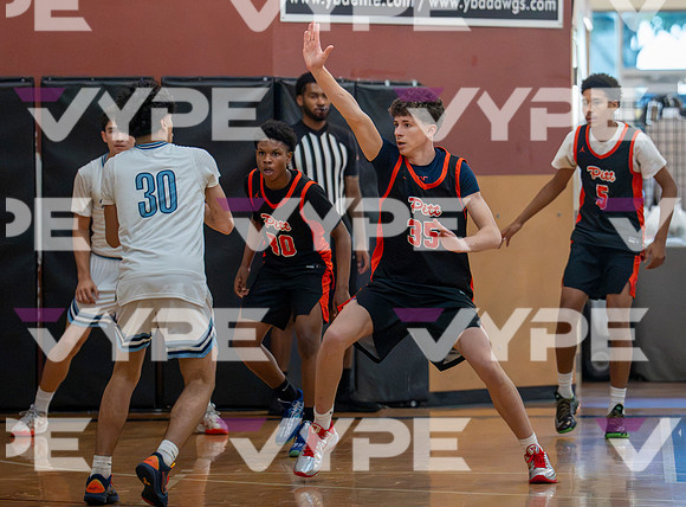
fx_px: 5595
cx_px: 416
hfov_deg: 7.0
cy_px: 274
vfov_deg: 5.2
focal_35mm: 284
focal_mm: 173
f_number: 3.2
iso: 10000
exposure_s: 1/1000
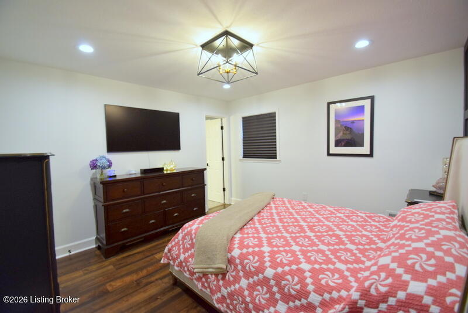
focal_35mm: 15
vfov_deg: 77.4
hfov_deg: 100.4
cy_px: 156
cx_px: 234
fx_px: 195
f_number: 4
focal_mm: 10
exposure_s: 1/60
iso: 640
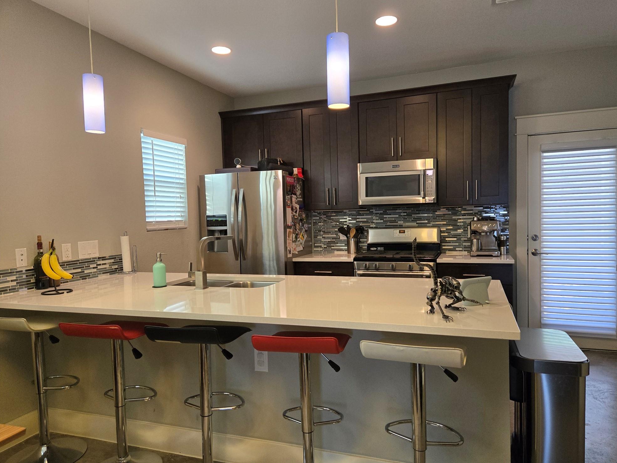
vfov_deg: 56.8
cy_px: 236
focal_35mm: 24
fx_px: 428
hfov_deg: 71.6
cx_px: 321
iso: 250
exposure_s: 1/120
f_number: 1.8
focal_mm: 5.4
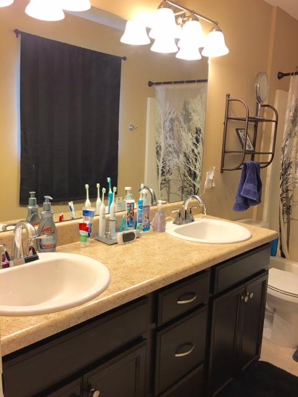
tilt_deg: -9.6
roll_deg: -1.8
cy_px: 198
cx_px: 149
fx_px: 333
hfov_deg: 48.2
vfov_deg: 61.7
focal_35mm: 29
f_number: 2.2
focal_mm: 4.15
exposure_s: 1/30
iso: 25
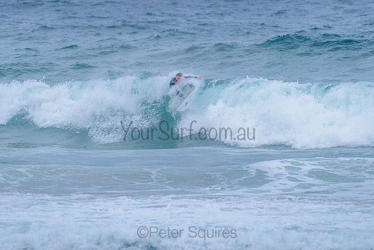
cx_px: 188
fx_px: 6367
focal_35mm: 613
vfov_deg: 2.2
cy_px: 97
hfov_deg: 3.4
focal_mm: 500
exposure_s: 1/2000
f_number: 5.6
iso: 2800
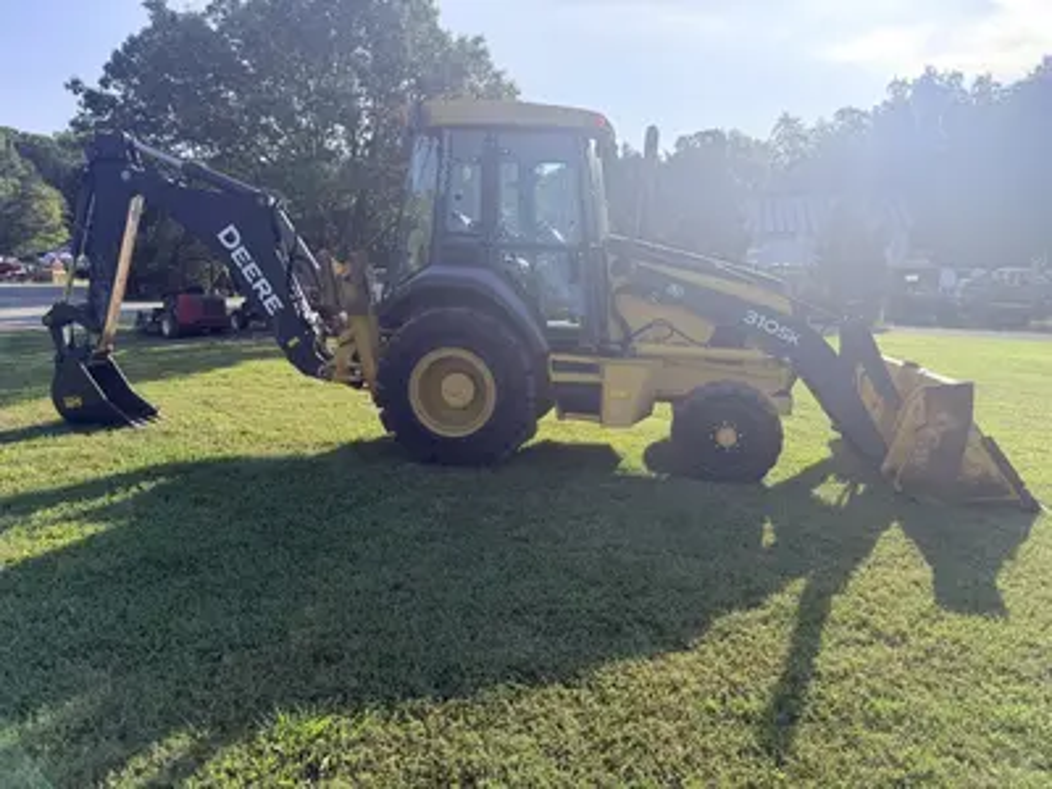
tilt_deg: -6.7
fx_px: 729
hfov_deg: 71.6
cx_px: 526
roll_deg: +0.0
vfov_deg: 56.8
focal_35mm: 24
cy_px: 394
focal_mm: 6.76
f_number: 1.78
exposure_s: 1/2611
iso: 100
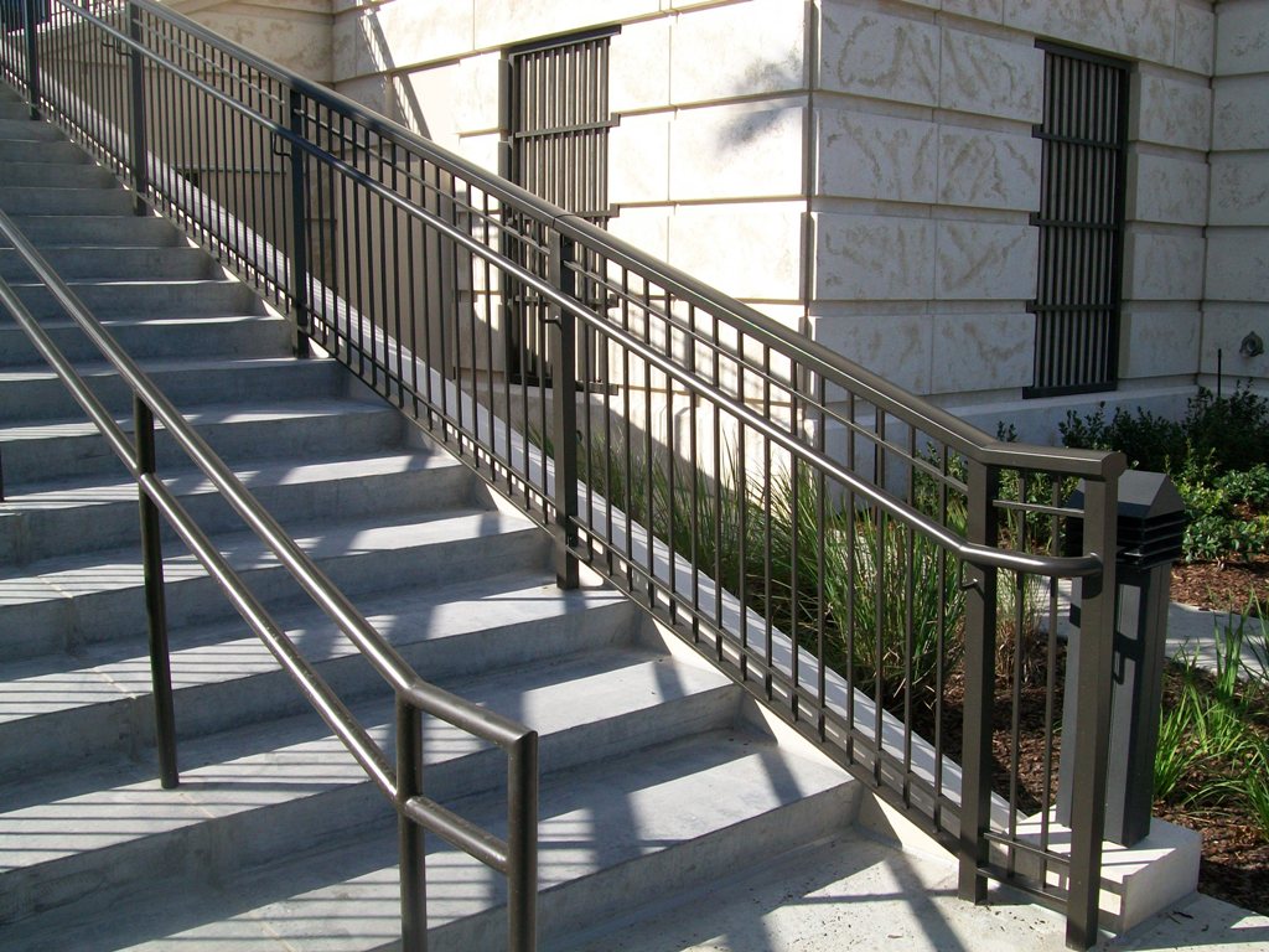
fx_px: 1320
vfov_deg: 39.7
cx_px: 634
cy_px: 476
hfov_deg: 51.4
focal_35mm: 36
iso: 64
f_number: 4.8
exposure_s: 1/400
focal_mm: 6
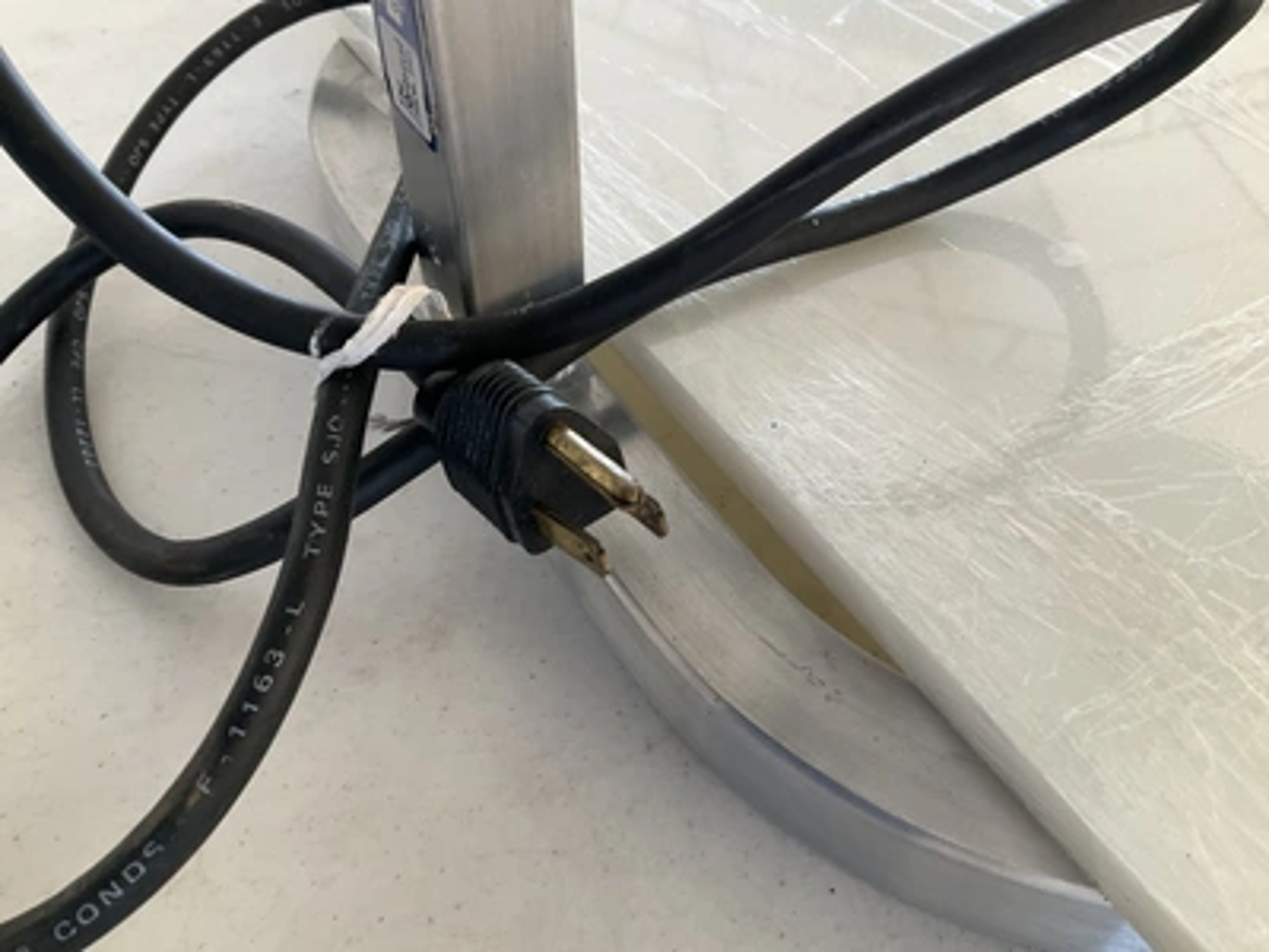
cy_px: 476
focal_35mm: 29
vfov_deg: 48.2
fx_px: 1063
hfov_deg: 61.7
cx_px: 634
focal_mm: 3
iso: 50
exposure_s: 1/122
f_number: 1.8
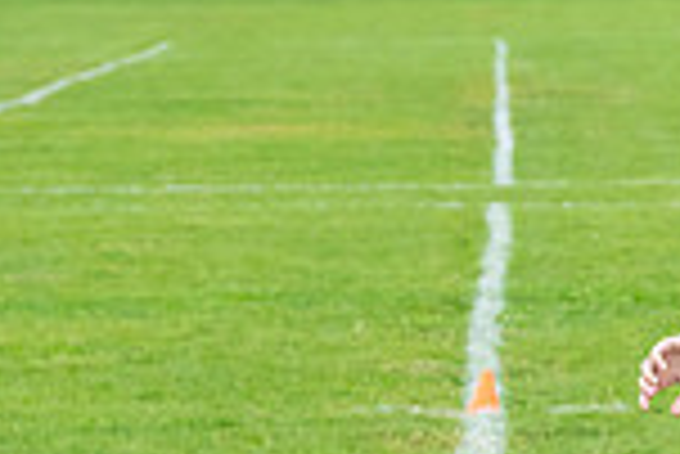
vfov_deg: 3.9
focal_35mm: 354
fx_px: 6693
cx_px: 932
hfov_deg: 5.8
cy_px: 389
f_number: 5.6
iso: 1250
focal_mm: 92
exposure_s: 1/1000
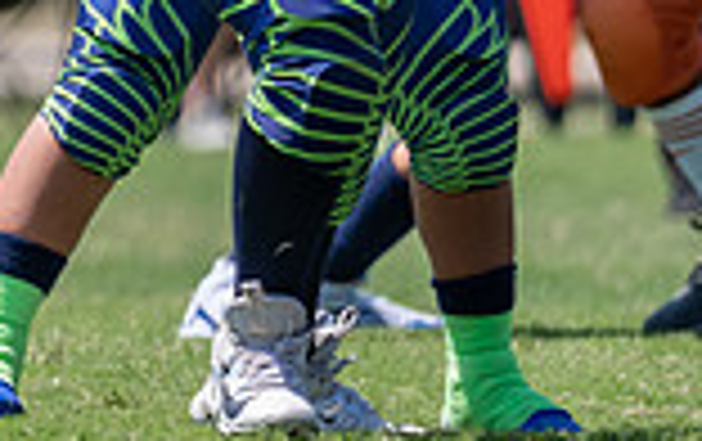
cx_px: -1114
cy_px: -279
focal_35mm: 1213
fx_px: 23240
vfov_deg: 1.1
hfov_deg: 1.7
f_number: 3.2
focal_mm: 200
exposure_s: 1/1250
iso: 100
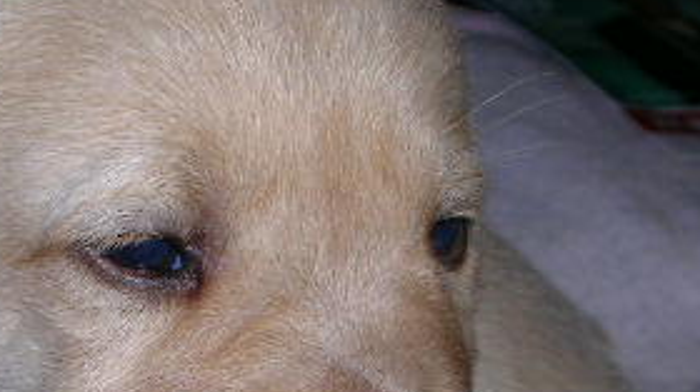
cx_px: 282
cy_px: 449
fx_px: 2448
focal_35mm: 132
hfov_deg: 16.3
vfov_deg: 9.1
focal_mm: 8
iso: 50
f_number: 3.2
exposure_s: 1/60.1
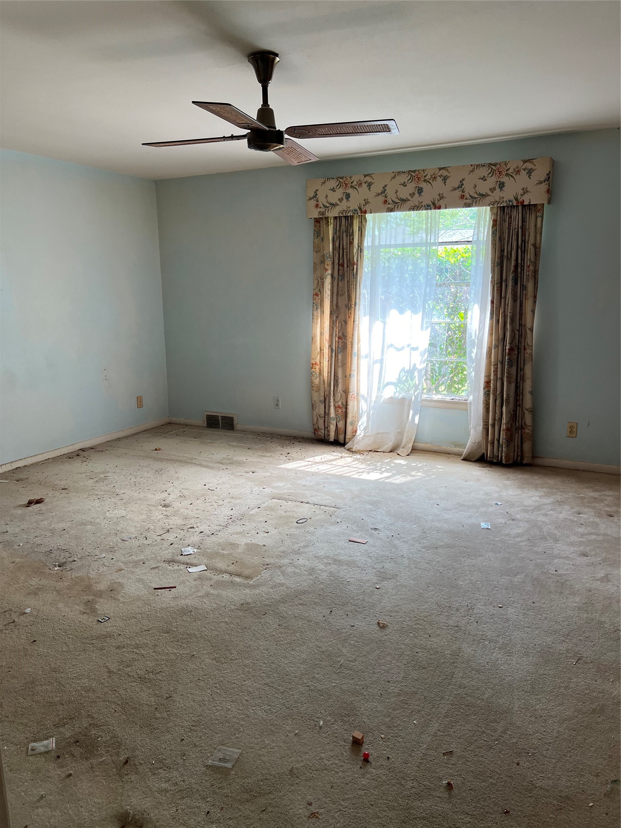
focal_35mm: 26
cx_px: 310
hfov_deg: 53.1
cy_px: 414
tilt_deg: -8.7
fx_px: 622
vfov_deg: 67.3
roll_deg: +0.4
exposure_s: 1/120
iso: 80
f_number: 1.5
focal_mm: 5.7
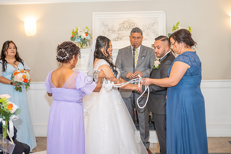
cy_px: 77
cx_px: 116
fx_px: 359
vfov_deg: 24.2
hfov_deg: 35.6
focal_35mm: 56
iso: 1250
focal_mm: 56
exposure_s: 1/200
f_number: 3.5
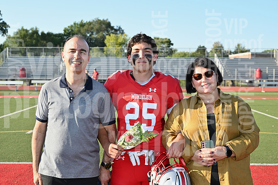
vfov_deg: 24.2
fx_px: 433
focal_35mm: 56
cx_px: 139
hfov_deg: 35.6
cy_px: 92
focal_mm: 56
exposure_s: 1/200
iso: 100
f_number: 5.6
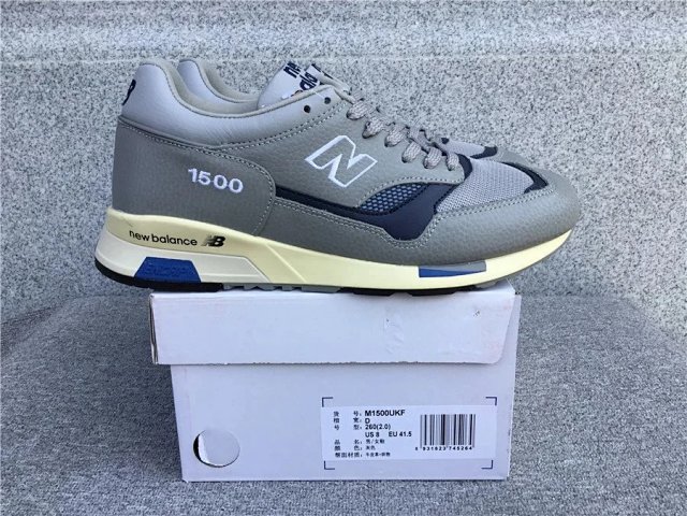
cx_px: 344
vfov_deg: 45.4
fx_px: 615
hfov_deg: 58.4
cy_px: 258
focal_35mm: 31
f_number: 2.4
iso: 25
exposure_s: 1/426
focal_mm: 3.3
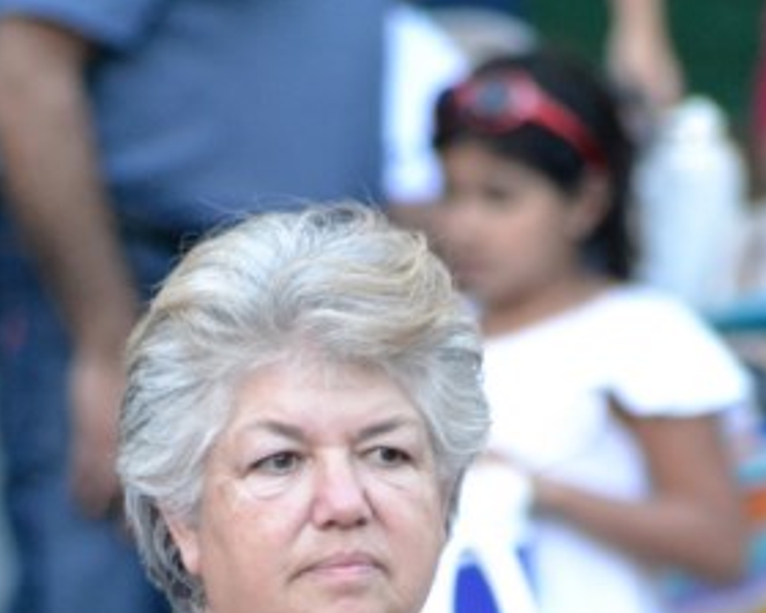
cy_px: 579
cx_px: 345
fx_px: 21900
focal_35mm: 966
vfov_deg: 1.6
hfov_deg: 2.0
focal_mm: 300
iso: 3200
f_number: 5.6
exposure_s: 1/250
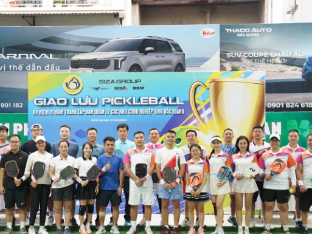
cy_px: 129
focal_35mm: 54
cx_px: 140
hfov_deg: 35.5
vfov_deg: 27.0
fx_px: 487
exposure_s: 1/160
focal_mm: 40
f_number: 3.2
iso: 1000
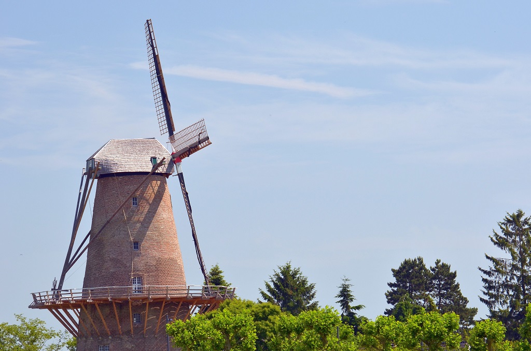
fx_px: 2693
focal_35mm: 183
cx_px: 266
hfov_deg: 11.3
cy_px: 176
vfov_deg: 7.5
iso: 140
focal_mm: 122
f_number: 8
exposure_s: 1/200
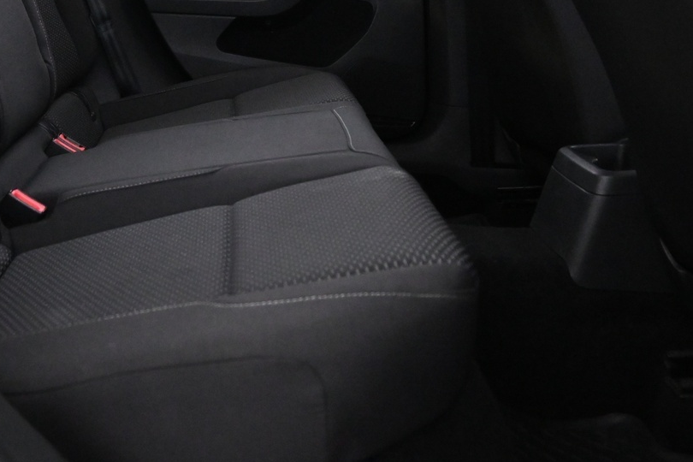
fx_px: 924
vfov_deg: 26.9
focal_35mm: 48
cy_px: 31
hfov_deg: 40.7
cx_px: 237
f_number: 3.5
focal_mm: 16
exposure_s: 1/25
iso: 4500
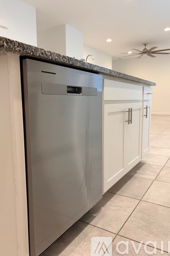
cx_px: 77
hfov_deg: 46.3
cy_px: 126
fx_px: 198
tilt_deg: -7.5
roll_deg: +0.4
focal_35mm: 28
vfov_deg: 65.5
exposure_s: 1/60
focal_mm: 5.96
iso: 200
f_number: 1.6
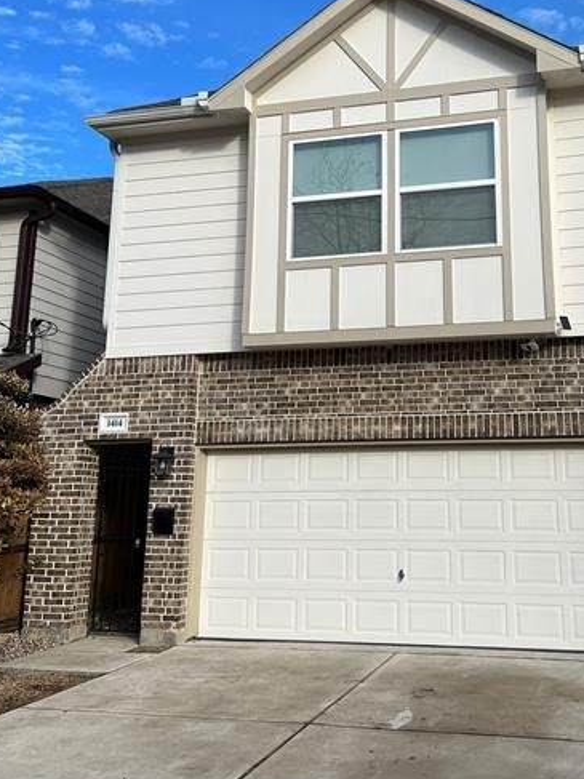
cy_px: 285
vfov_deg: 45.3
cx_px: 387
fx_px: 923
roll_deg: +1.0
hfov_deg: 34.8
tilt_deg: +16.2
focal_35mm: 41
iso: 50
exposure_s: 1/3968
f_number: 1.5
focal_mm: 5.7
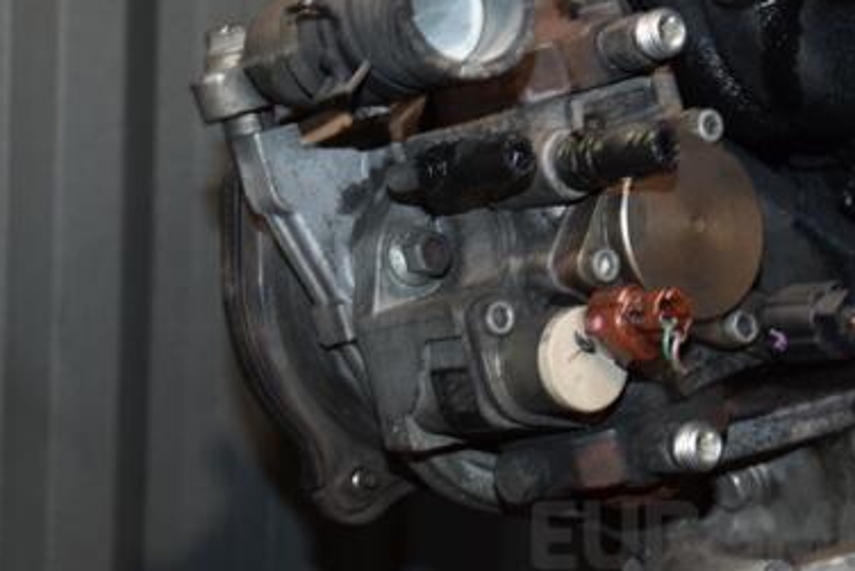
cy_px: 232
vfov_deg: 16.3
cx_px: 489
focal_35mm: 84
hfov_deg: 24.2
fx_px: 1991
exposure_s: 1/60
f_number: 5
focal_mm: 35
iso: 800
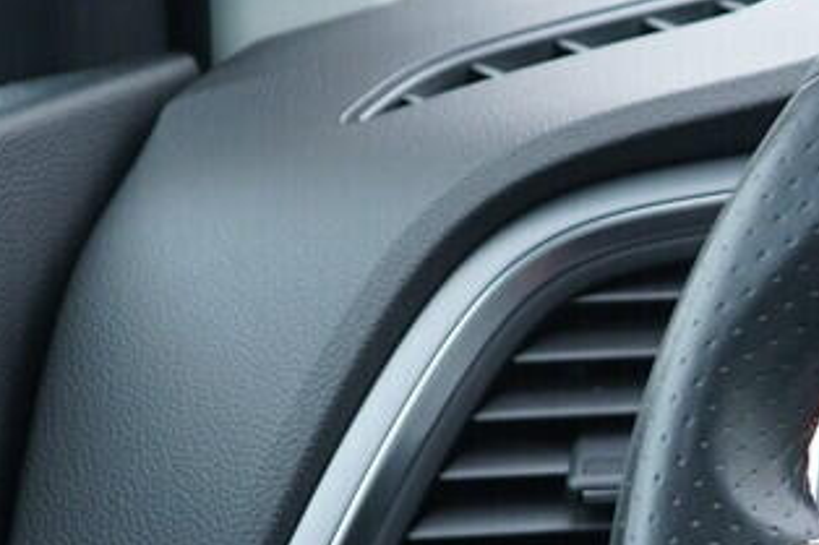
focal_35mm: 165
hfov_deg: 11.3
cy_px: 699
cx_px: 1612
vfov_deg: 8.2
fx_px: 3752
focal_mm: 24
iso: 250
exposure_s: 1/40
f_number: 2.8
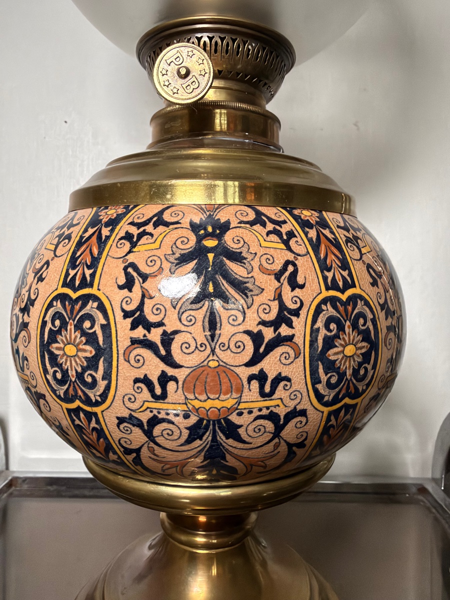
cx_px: 225
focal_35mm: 25
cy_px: 300
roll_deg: -0.7
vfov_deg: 69.4
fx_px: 433
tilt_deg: +1.7
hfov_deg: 54.9
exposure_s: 1/75
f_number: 2.2
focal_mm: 2.22
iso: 250
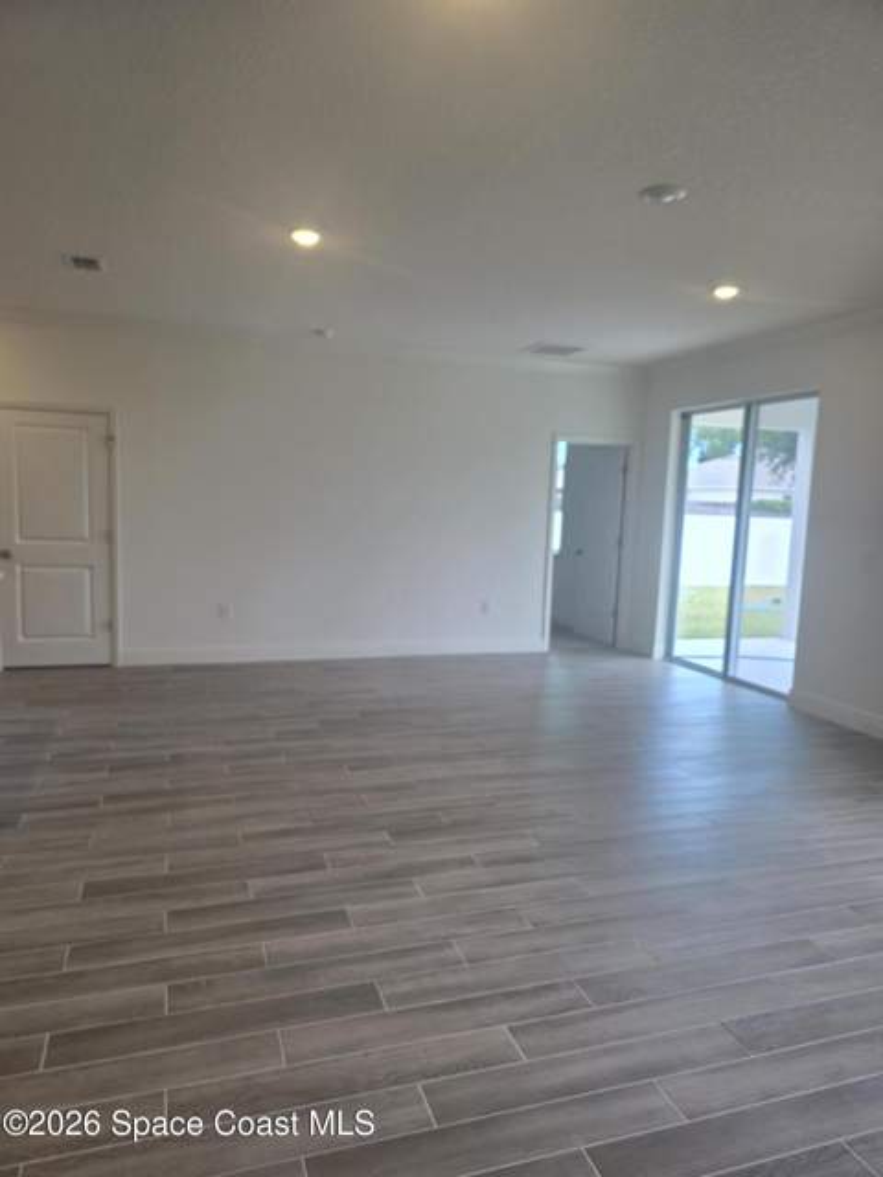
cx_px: 442
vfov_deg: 73.9
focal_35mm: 23
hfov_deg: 58.9
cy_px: 588
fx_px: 782
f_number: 1.7
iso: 40
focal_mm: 6.3
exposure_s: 1/120
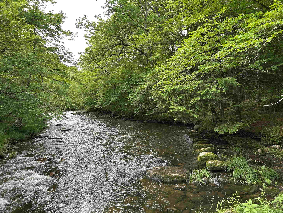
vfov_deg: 53.1
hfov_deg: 67.3
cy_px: 106
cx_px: 142
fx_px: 213
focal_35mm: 26
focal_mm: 5.7
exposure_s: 1/121
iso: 64
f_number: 1.5
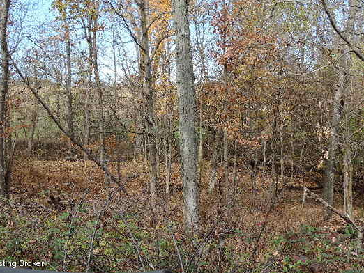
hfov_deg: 38.9
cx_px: 183
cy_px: 110
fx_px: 515
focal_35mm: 49
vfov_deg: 29.6
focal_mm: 7.1
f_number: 3.3
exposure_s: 1/320
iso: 80
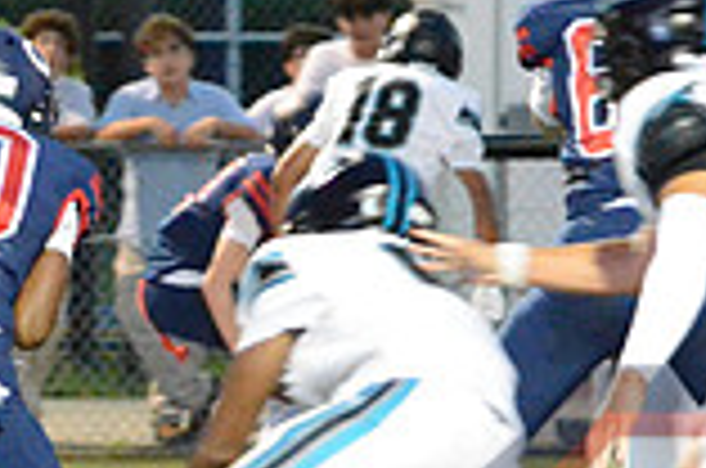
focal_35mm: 746
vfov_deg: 1.8
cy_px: 184
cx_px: 94
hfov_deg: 2.8
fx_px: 14597
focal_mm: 135
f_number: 4.8
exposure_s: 1/250
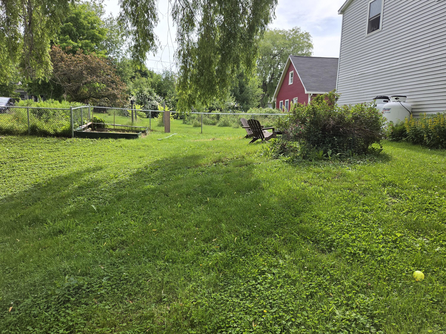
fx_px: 296
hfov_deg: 73.9
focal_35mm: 23
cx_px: 223
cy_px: 167
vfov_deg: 58.9
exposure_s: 1/2145
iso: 80
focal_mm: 5.4
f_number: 1.8
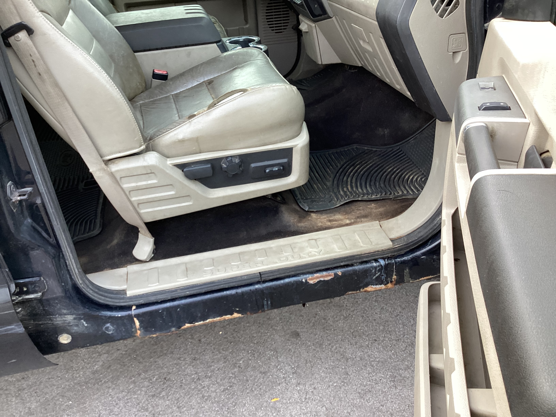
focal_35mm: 31
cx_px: 278
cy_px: 208
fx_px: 498
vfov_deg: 45.4
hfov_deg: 58.4
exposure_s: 1/100
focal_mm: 3.3
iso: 80
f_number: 2.4
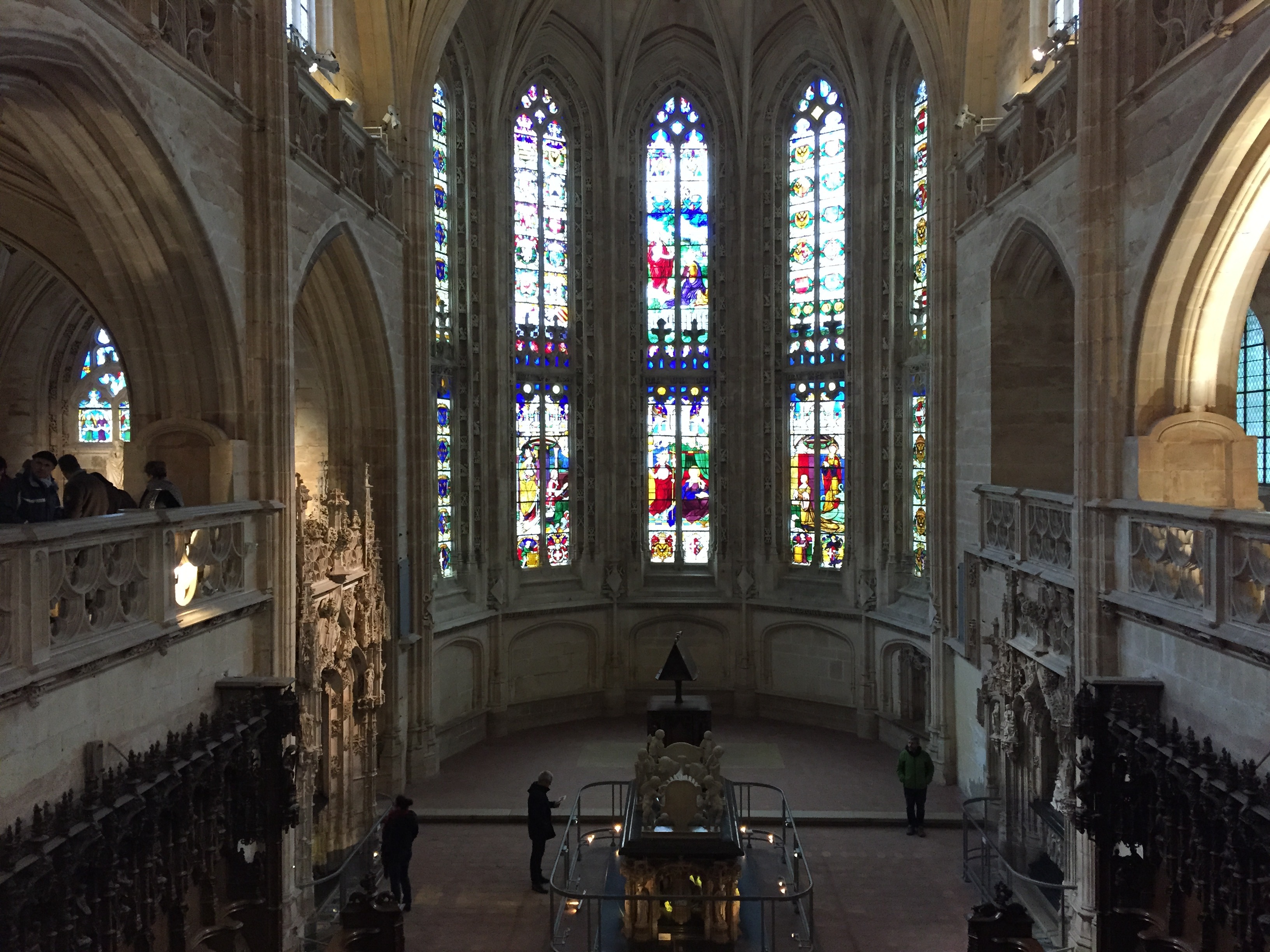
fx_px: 1064
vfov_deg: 48.2
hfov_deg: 61.7
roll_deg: +0.0
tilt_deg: -1.0
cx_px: 635
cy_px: 476
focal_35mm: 29
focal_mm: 4.15
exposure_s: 1/33
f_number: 2.2
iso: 250
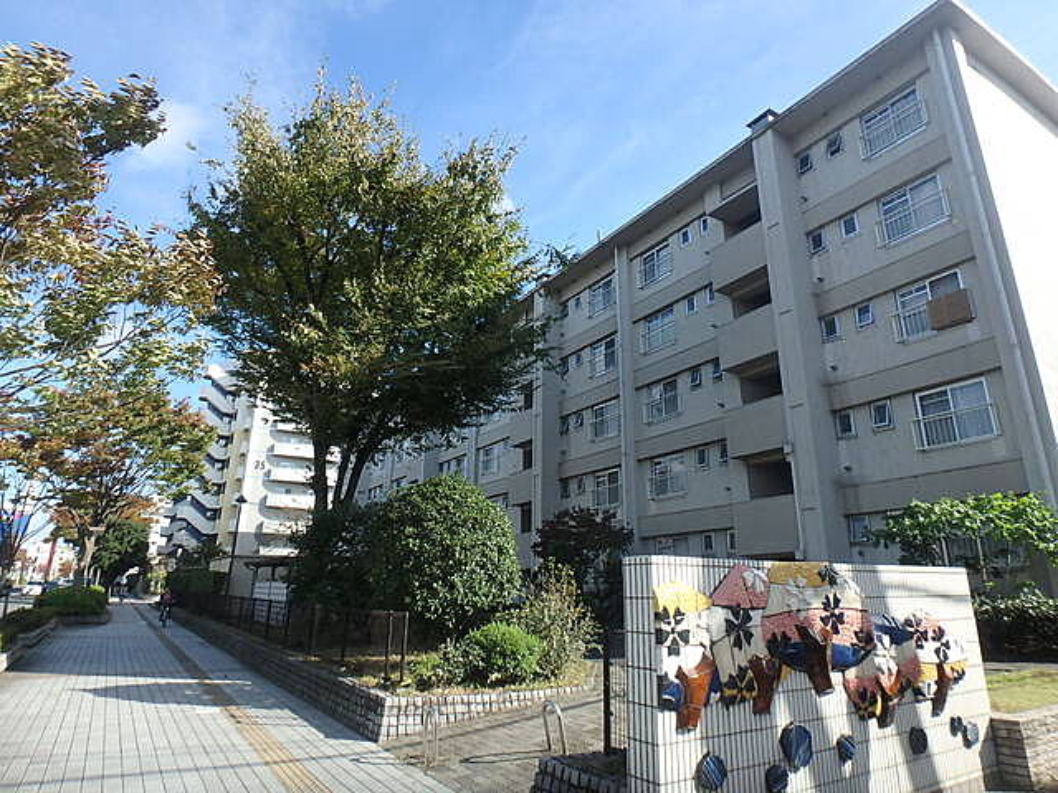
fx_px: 642
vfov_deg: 63.4
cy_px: 396
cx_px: 529
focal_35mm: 21
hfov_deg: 79.0
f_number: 3.5
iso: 125
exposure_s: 1/500
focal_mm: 3.7
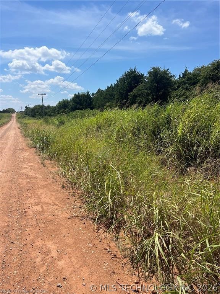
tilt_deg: -9.0
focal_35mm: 26
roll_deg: -0.8
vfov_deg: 67.3
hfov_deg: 53.1
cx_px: 110
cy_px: 147
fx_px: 220
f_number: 1.6
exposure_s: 1/4310
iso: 50
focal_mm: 5.1
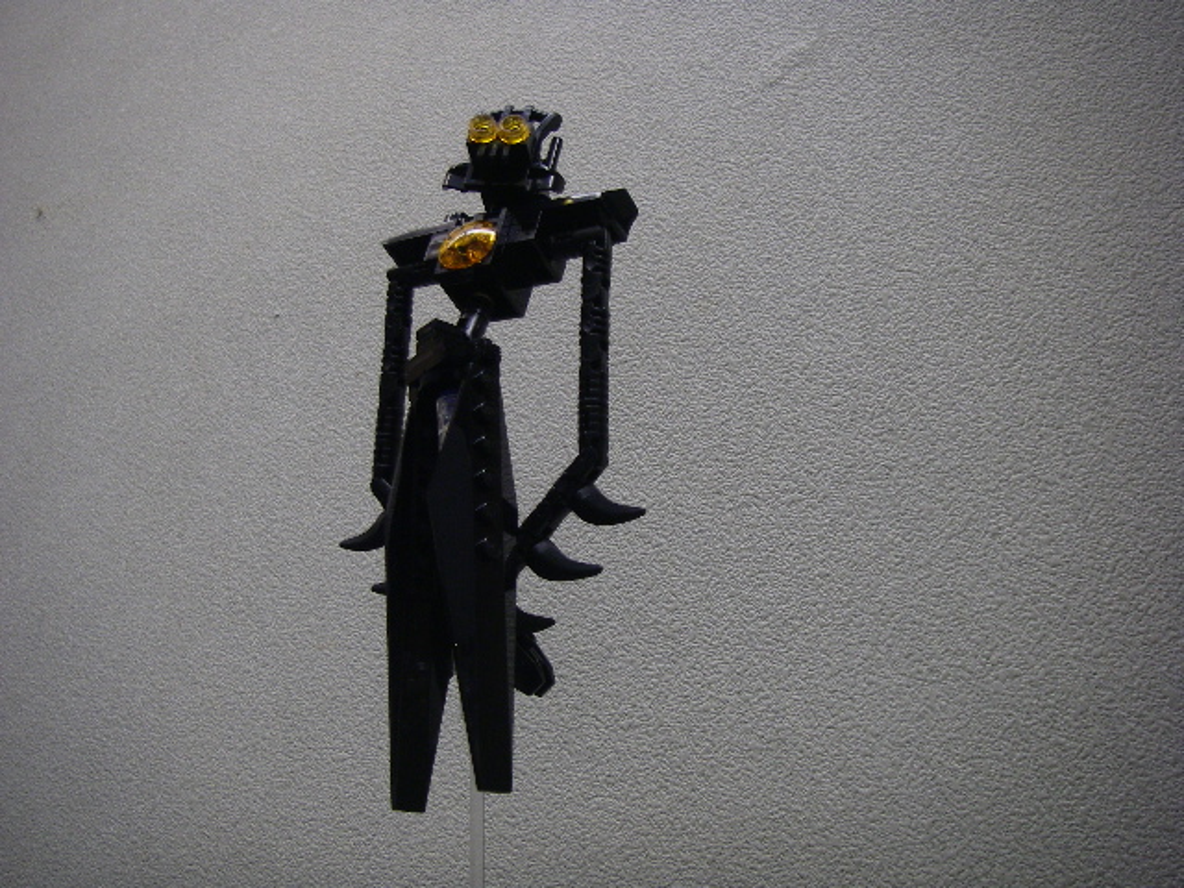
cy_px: 444
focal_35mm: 38
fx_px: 1300
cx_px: 592
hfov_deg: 49.0
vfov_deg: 37.7
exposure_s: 1/20
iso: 160
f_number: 3.3
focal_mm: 6.3
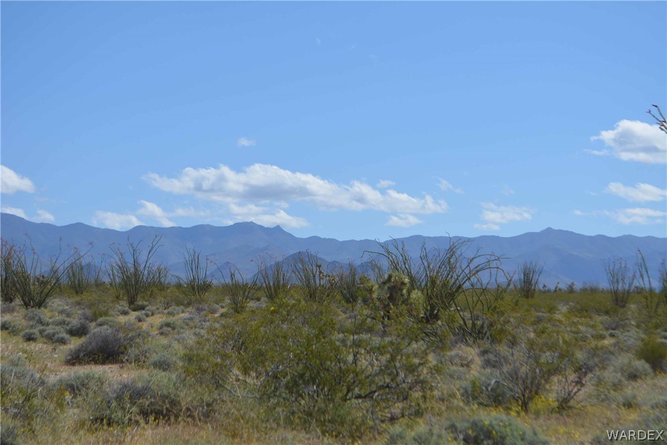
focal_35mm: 82
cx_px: 334
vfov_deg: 16.6
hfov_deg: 24.6
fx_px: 1529
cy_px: 222
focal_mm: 55
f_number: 8
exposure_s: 1/2000
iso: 400
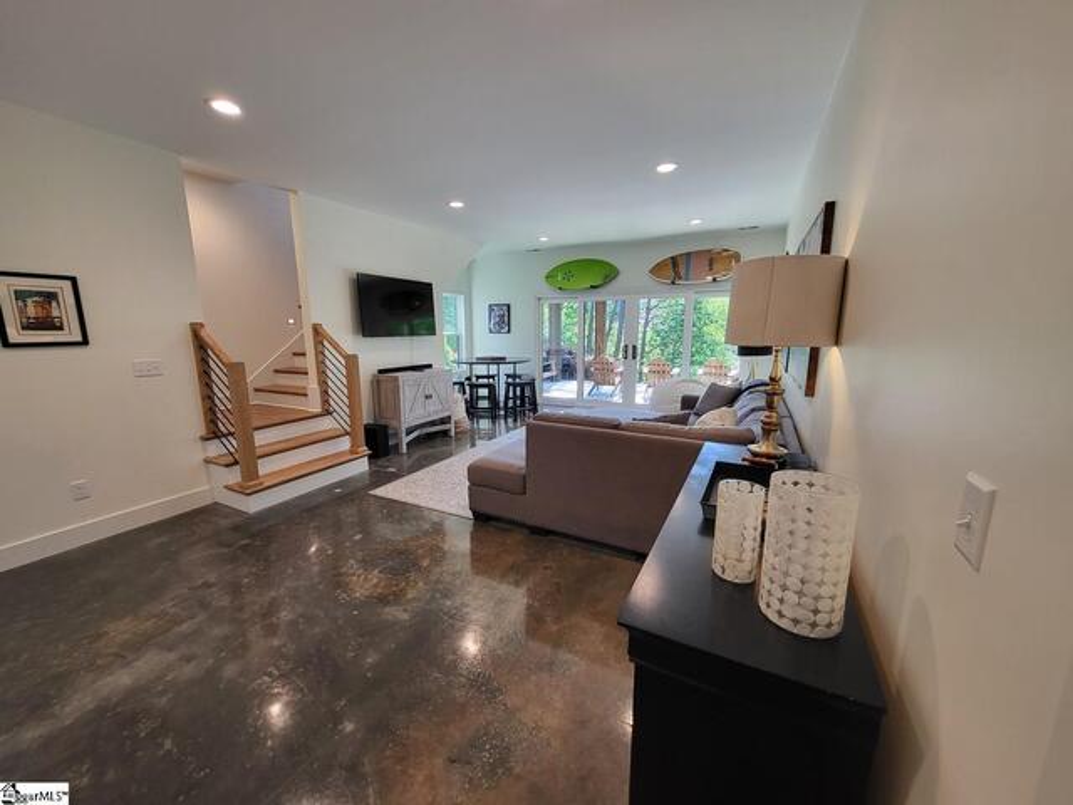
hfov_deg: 106.2
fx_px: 403
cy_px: 402
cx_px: 536
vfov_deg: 89.9
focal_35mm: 13
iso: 80
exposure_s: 1/60
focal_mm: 1.74
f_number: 2.2
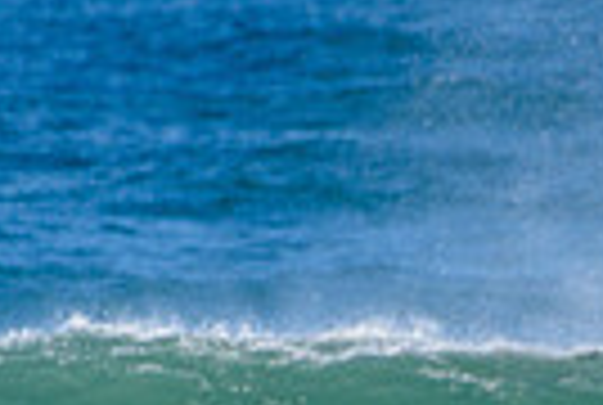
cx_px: 727
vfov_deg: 0.6
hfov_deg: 0.9
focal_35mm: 2207
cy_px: 749
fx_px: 37049
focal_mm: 500
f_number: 5.6
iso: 160
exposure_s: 1/2000
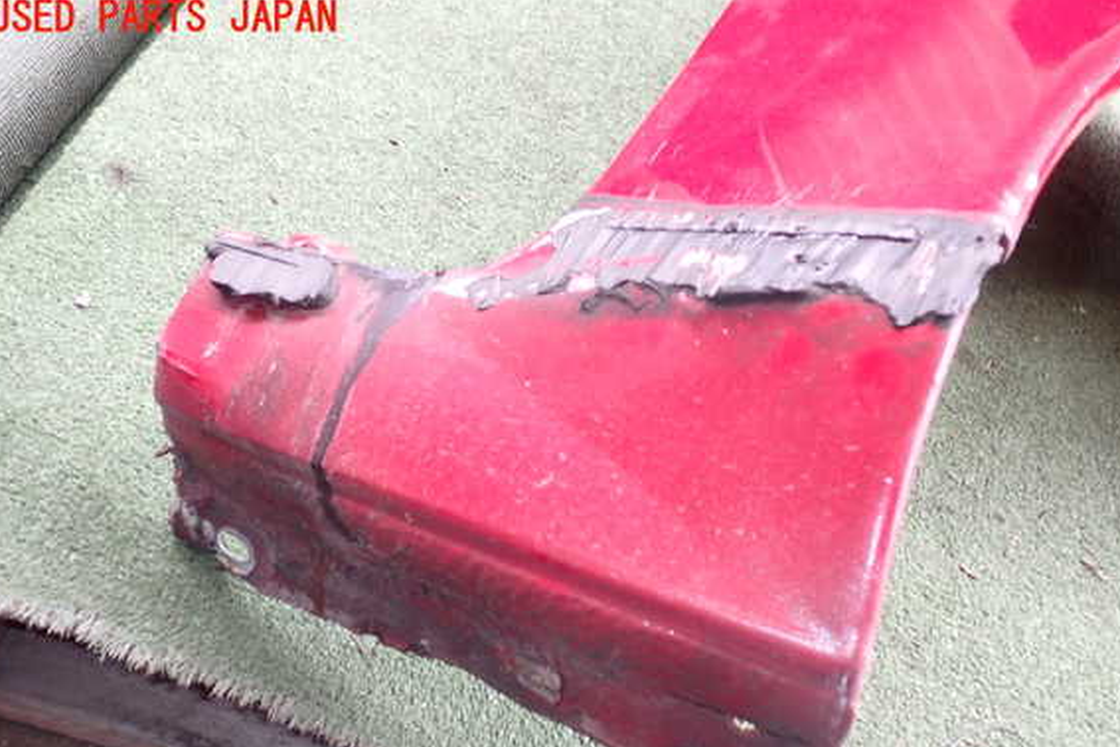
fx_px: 1027
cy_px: 439
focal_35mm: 33
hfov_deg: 57.2
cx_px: 571
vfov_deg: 39.8
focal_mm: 5.4
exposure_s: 1/60
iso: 200
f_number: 2.3
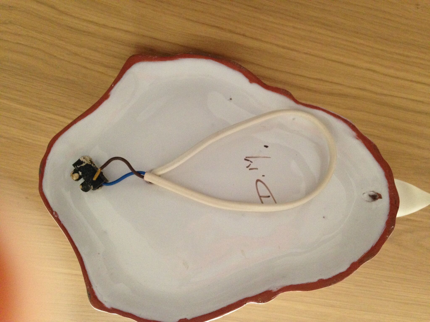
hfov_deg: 55.4
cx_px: 215
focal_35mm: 33
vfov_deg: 42.9
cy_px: 161
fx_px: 410
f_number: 2.4
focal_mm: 4.12
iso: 320
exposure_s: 1/20
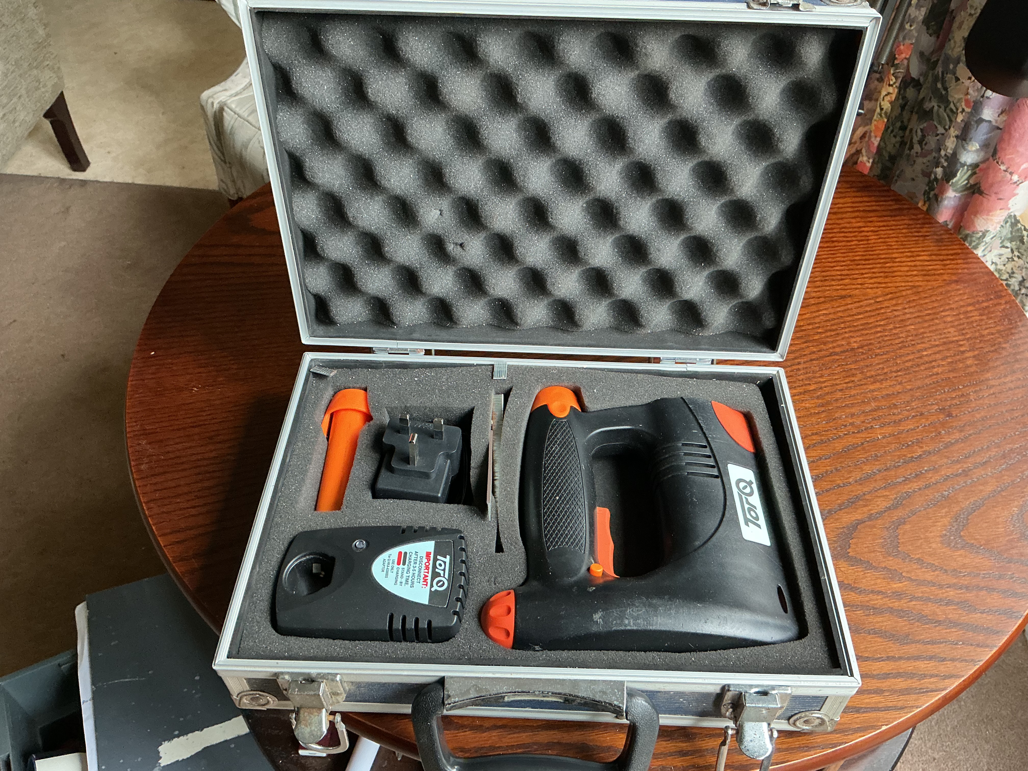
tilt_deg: -46.3
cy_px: 386
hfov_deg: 61.7
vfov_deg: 48.2
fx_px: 861
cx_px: 514
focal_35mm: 29
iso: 160
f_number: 1.8
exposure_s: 1/60
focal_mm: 3
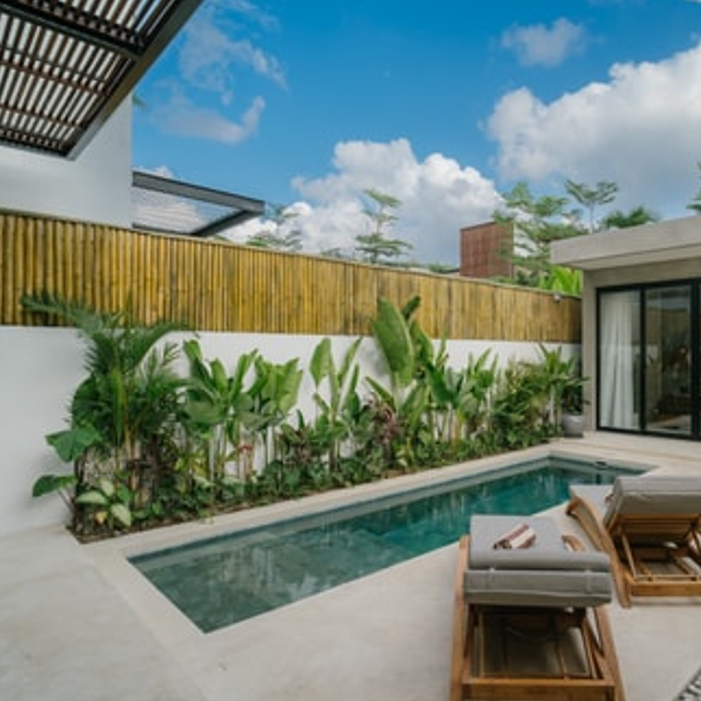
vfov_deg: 69.6
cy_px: 354
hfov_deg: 67.8
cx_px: 464
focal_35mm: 22
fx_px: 504
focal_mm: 16
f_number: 3.5
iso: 100
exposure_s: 1/400
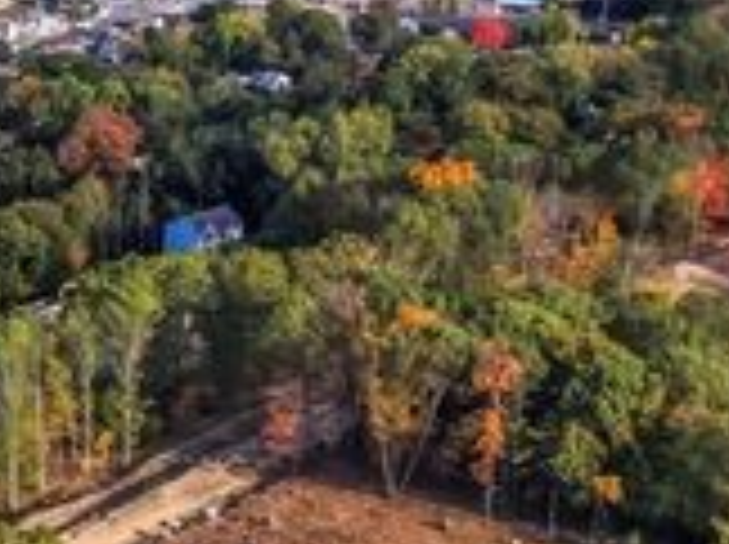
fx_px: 1851
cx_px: -351
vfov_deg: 16.5
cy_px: 43
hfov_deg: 19.5
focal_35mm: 88
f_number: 1.8
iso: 240
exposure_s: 1/4000
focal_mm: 8.67
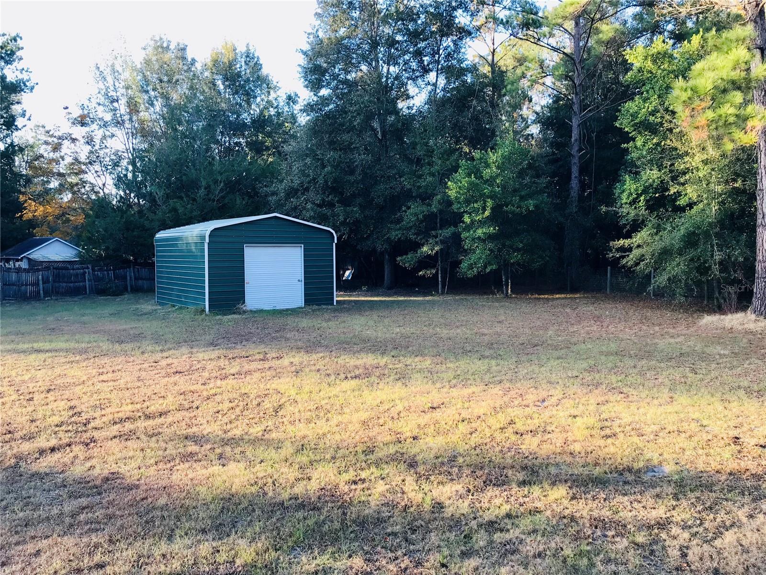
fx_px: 620
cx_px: 383
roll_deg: -0.1
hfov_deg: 63.4
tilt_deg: -3.9
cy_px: 288
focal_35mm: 28
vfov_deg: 49.7
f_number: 1.8
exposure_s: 1/129
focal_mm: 3.99
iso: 20
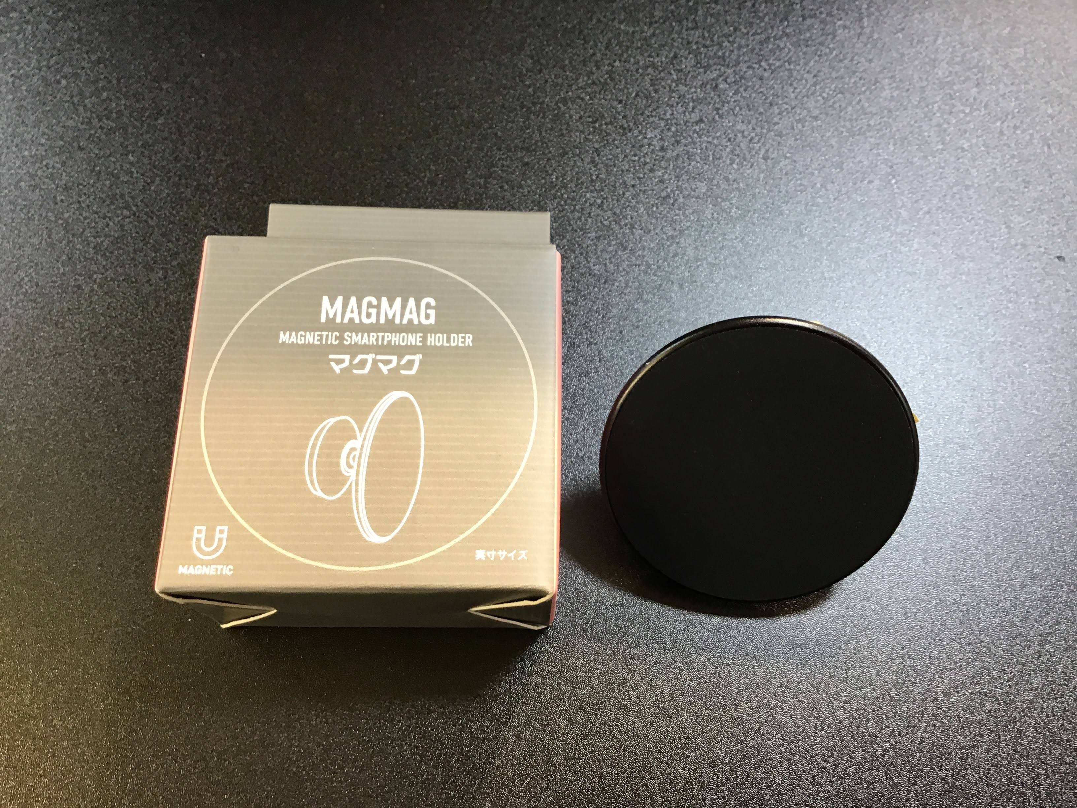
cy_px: 404
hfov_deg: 58.4
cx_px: 538
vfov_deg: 45.4
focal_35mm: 31
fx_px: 964
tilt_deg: -68.1
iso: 80
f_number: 2.4
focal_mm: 3.3
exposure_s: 1/30
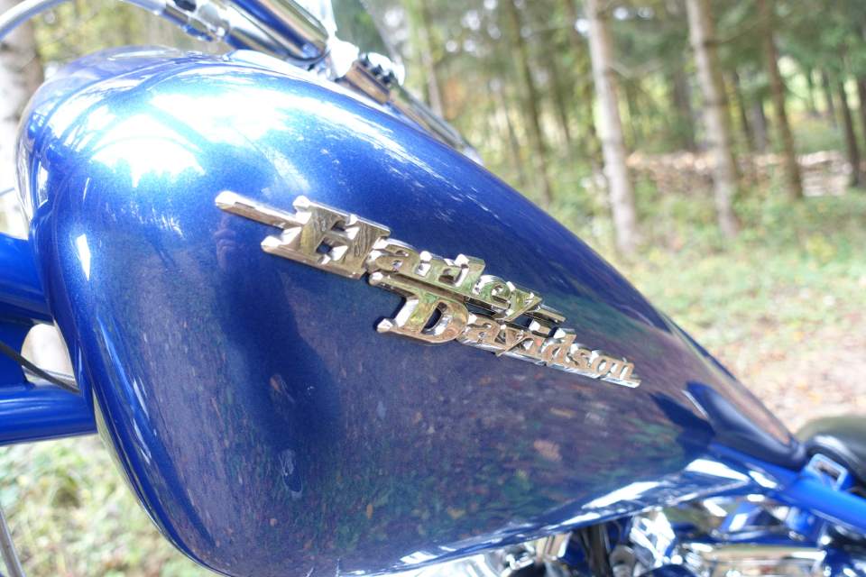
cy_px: 288
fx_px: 842
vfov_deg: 37.9
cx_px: 433
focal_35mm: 35
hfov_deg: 54.4
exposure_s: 1/40
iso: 200
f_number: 2.8
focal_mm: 12.81
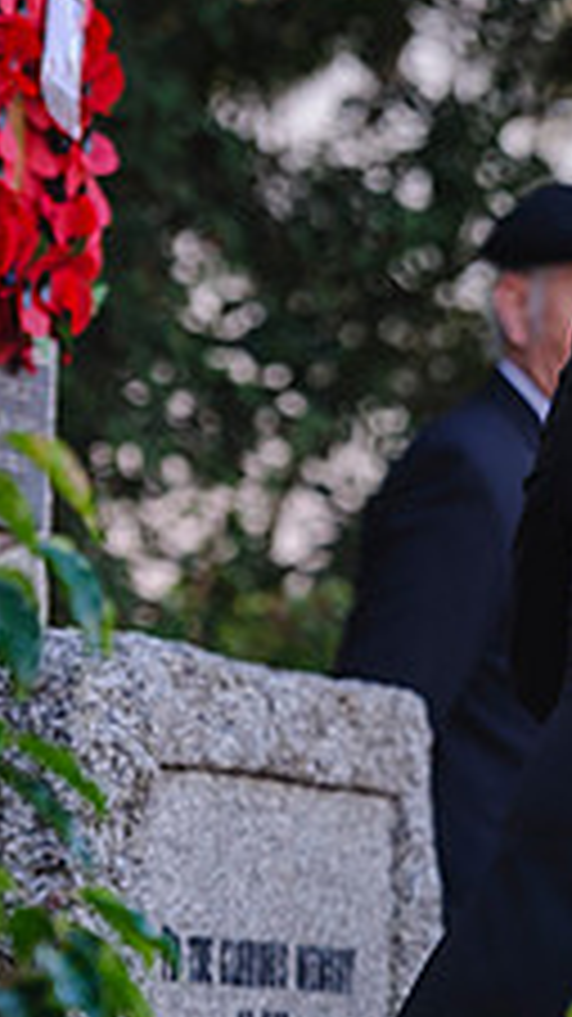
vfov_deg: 5.3
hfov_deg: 3.0
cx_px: 1380
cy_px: 884
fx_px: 10929
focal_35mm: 405
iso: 800
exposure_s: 1/500
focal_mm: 125
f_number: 4.8
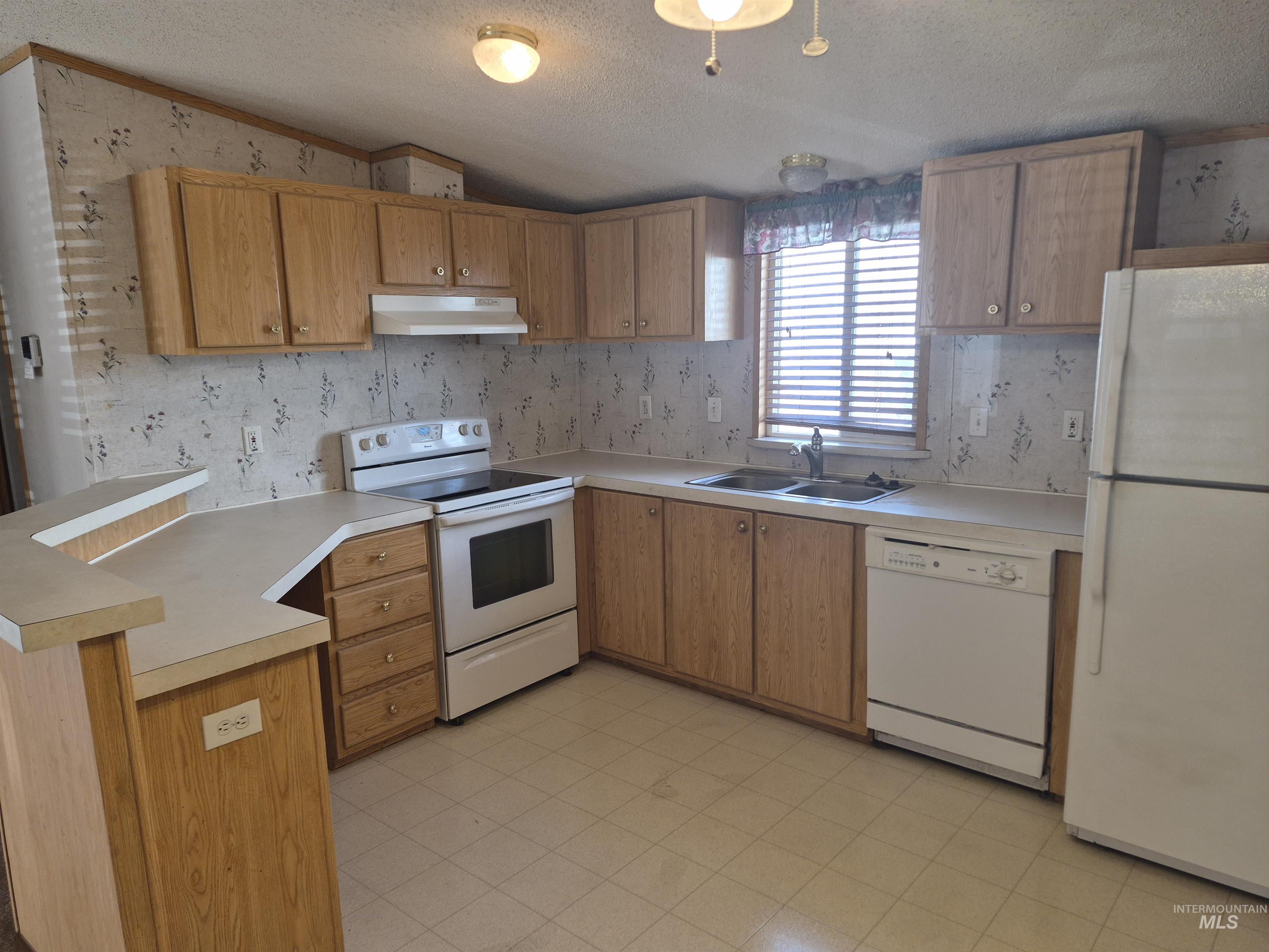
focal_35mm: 23
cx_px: 634
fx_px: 843
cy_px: 476
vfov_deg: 58.9
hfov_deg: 73.9
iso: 64
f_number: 1.8
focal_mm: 5.4
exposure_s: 1/120
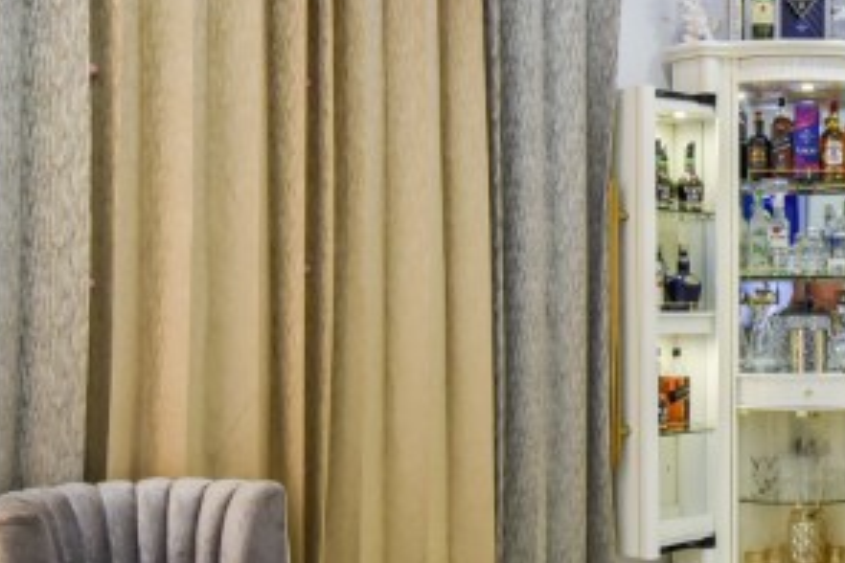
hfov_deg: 30.5
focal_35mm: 59
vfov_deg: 23.0
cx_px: 921
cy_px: 320
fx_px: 1385
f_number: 8
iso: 1000
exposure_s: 1/30
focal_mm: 16
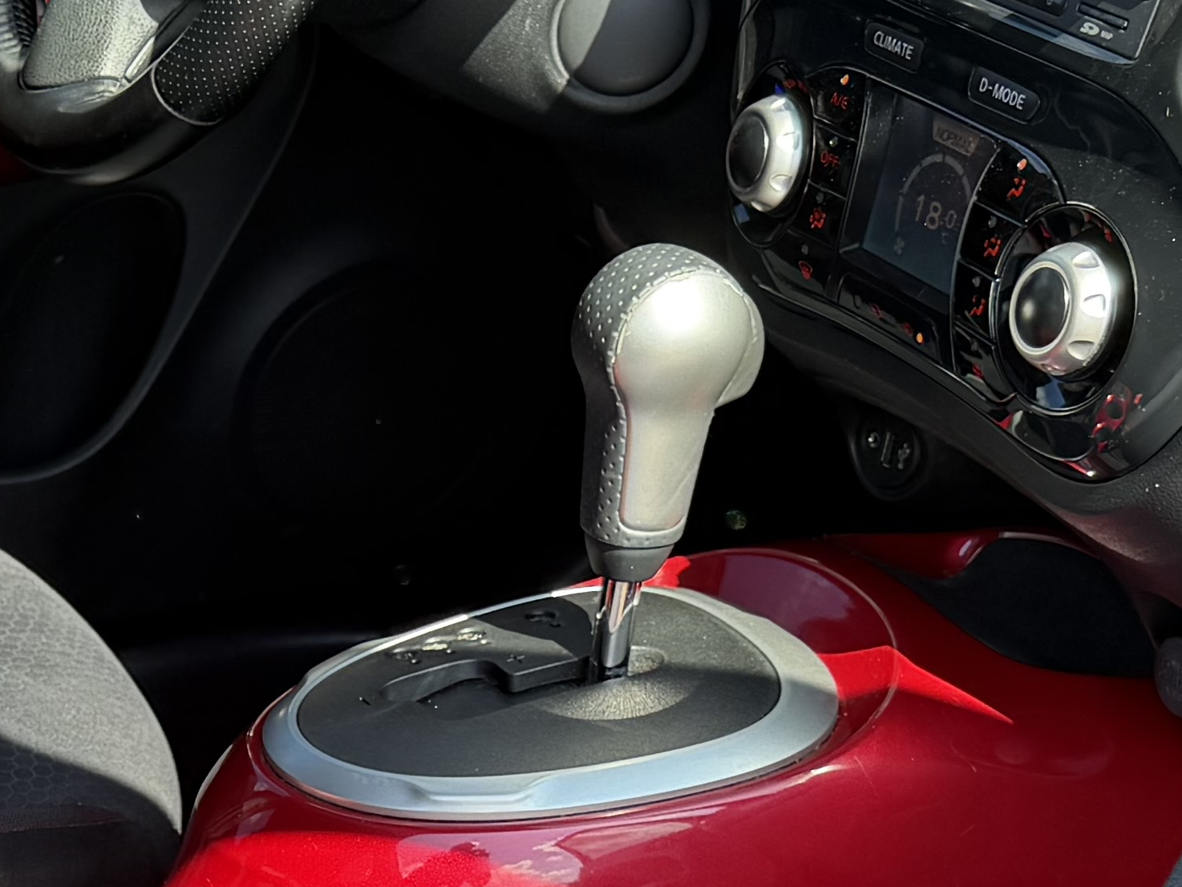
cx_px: -39
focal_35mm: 93
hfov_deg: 20.3
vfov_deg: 15.5
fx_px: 3176
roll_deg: +7.7
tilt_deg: -27.7
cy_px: 944
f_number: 1.78
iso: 80
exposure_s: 1/535
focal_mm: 6.76
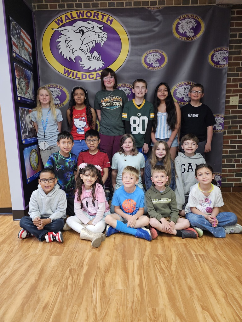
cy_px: 161
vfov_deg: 73.9
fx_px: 214
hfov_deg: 58.9
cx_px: 121
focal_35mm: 23
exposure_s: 1/120
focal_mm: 6.3
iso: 640
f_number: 1.7
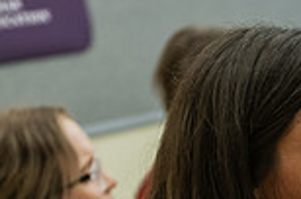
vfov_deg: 7.8
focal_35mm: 170
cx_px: 410
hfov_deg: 11.7
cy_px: 342
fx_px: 1418
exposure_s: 1/200
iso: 1000
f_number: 2.8
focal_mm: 45
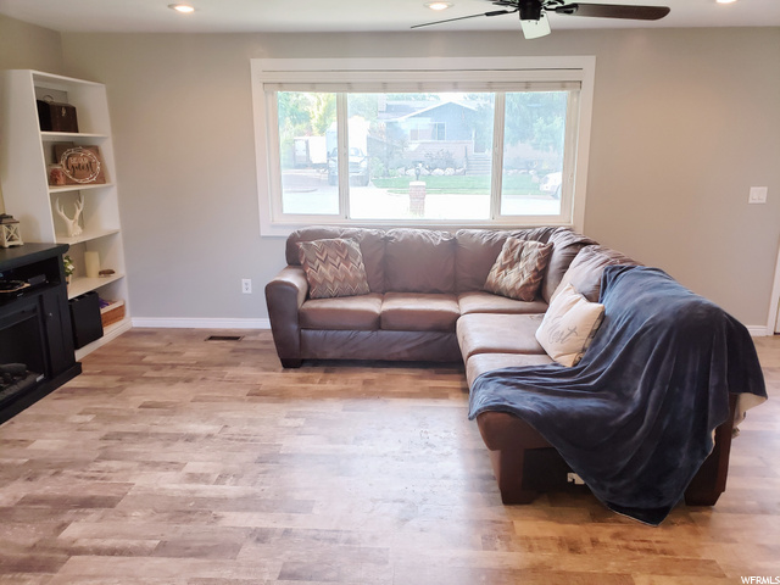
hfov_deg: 67.3
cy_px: 292
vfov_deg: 53.1
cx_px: 390
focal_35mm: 26
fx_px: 586
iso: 320
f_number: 2.4
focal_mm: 4.3
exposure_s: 1/60
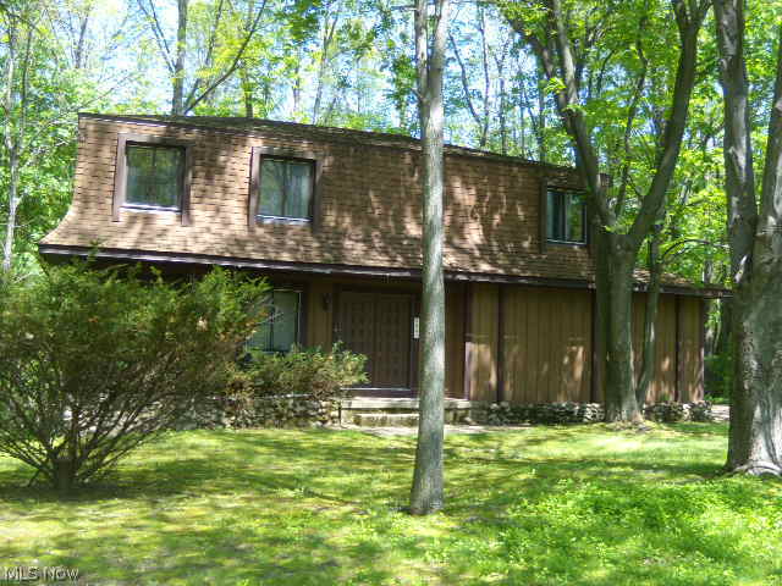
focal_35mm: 36
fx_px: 813
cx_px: 391
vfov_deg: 39.7
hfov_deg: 51.4
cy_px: 293
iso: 80
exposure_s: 1/100
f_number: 3.6
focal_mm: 6.4
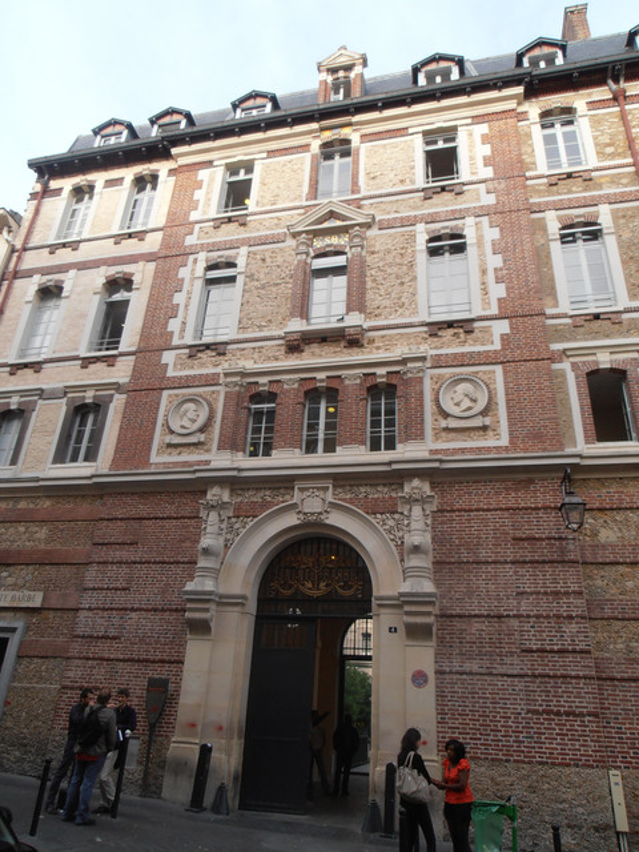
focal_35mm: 24
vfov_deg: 71.6
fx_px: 591
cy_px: 426
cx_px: 320
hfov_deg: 56.8
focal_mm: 4.2
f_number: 3
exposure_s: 1/250
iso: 80
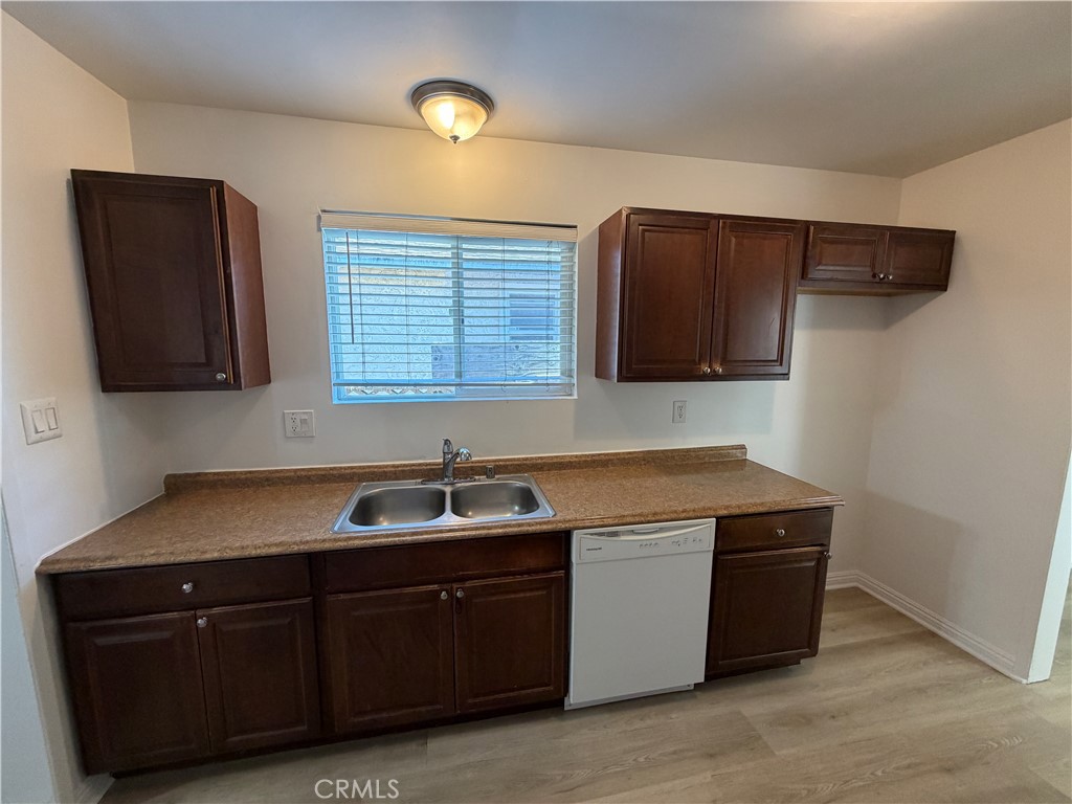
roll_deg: +0.3
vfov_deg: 85.7
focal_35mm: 14
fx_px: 434
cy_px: 402
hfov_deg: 102.1
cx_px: 536
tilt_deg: -8.0
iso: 250
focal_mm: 2.22
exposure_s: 1/60
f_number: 2.2
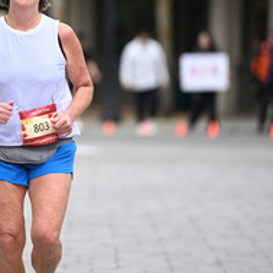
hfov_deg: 3.5
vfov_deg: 3.5
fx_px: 4426
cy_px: 46
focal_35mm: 496
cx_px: 38
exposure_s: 1/2500
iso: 640
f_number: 2.8
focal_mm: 200
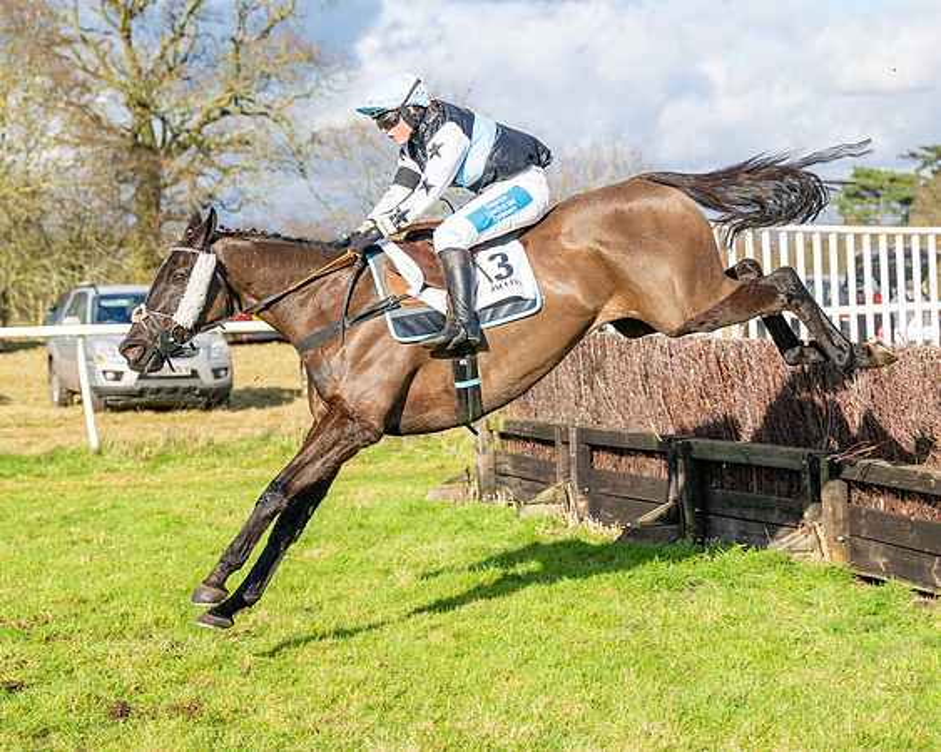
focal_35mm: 91
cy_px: 373
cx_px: 465
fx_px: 2541
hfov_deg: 21.0
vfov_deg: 16.8
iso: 200
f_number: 4
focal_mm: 70
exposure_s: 1/2000
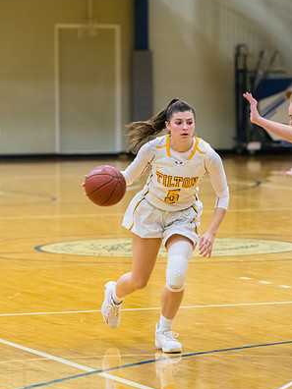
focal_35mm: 205
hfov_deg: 7.2
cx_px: 146
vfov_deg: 9.7
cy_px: 207
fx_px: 2306
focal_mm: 125
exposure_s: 1/400
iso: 3200
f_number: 3.2
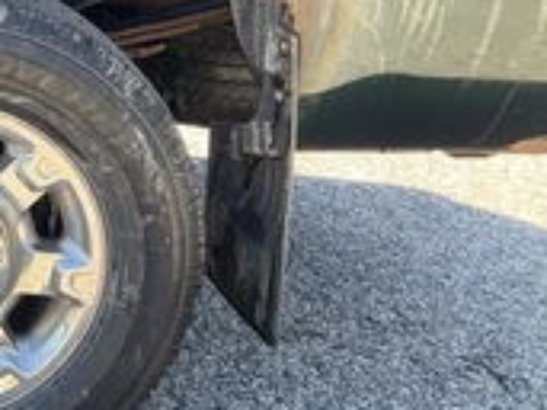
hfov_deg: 26.0
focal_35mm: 68
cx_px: -83
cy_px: 51
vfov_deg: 21.2
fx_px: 1074
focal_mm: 3
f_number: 1.8
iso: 25
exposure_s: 1/125
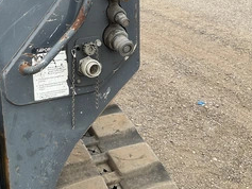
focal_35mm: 49
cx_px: 70
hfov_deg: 38.1
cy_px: 59
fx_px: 357
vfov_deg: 29.4
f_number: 1.8
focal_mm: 3
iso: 20
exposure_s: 1/223
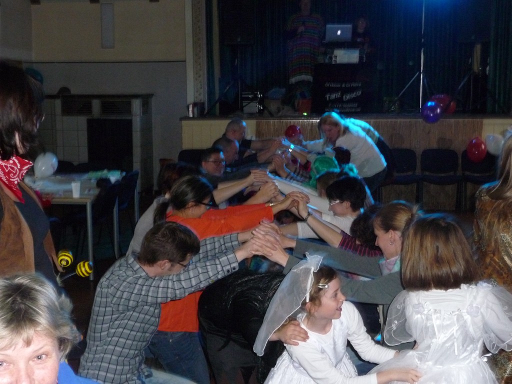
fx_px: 710
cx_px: 256
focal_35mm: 48
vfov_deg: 30.3
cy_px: 192
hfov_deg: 39.7
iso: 500
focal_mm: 8
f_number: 4.2
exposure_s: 1/30
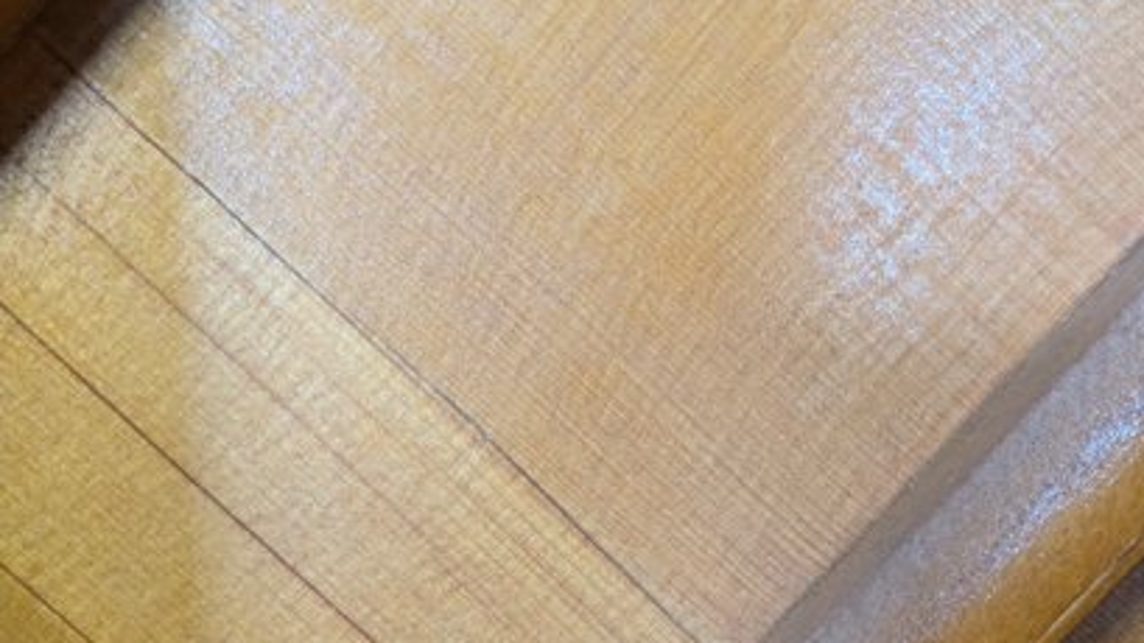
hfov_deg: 42.9
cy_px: 777
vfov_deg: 22.8
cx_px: 622
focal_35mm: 48
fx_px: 1456
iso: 478
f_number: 1.89
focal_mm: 5.43
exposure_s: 1/25
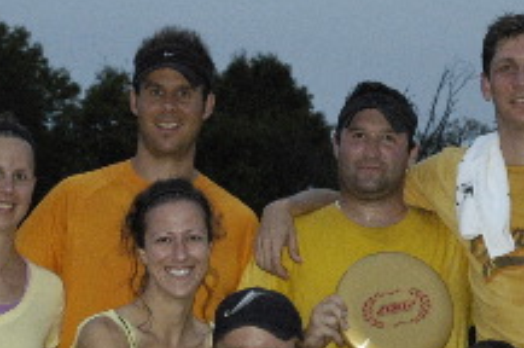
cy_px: 488
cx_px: 309
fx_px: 2442
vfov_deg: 8.0
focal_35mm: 168
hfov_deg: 12.2
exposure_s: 1/90
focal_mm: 38
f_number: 6.7
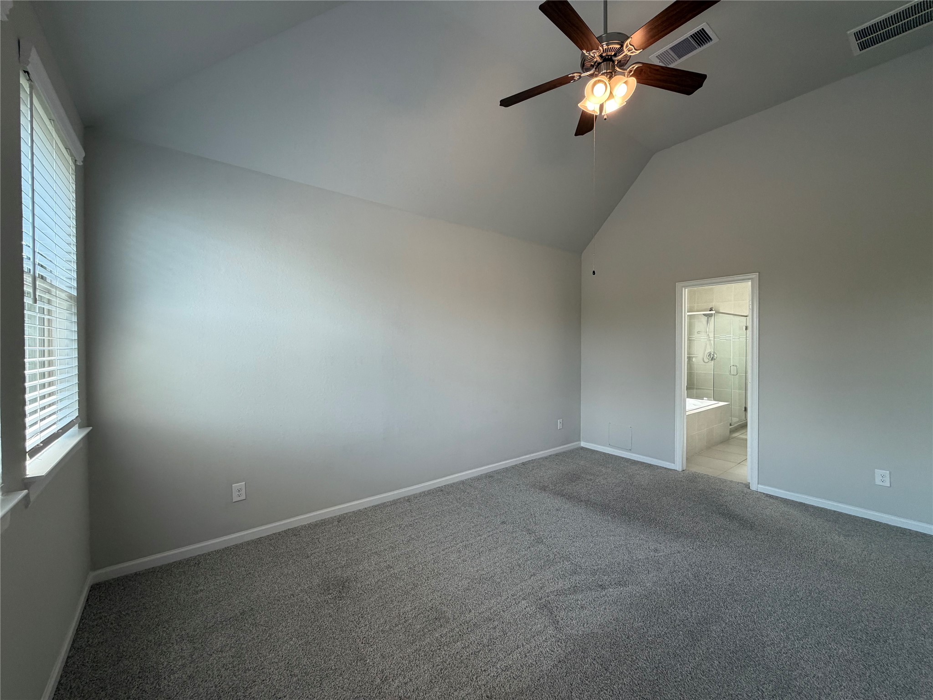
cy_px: 350
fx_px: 377
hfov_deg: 102.1
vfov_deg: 85.7
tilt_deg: -1.5
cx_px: 466
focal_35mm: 14
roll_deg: +0.2
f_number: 2.2
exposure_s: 1/120
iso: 125
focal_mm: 2.22
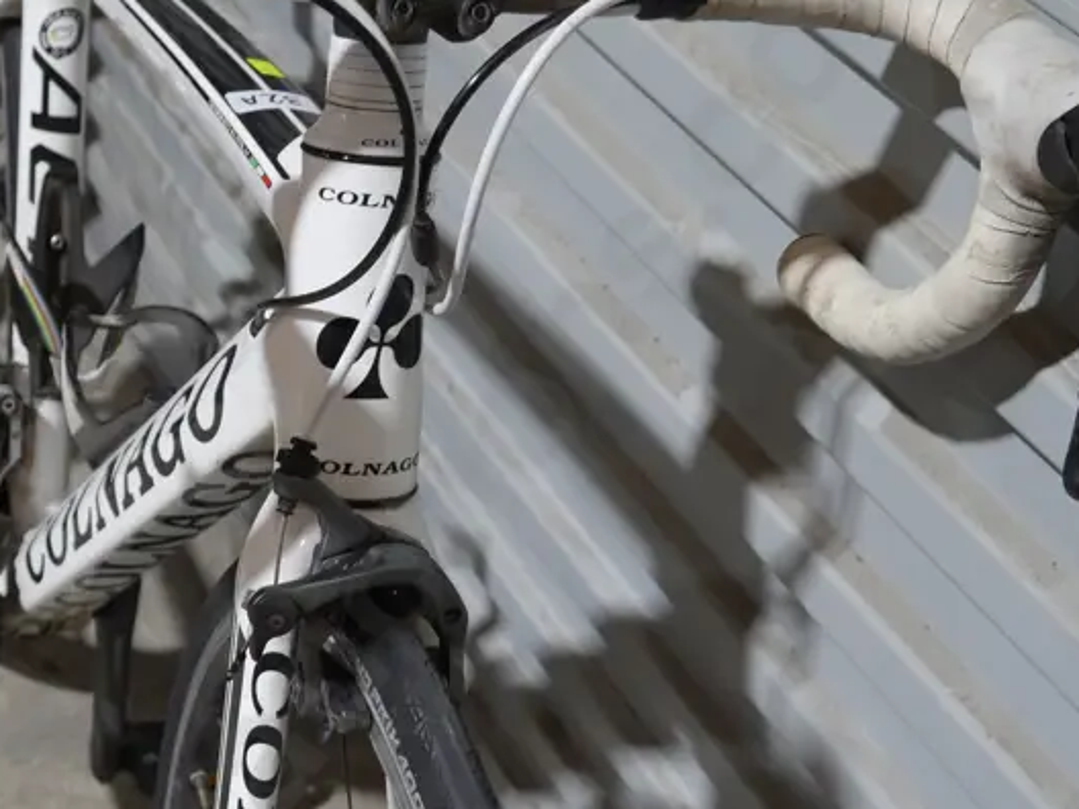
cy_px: 662
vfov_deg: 21.9
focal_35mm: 66
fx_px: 2057
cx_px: 340
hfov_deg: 29.1
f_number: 4
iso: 320
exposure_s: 1/60
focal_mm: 17
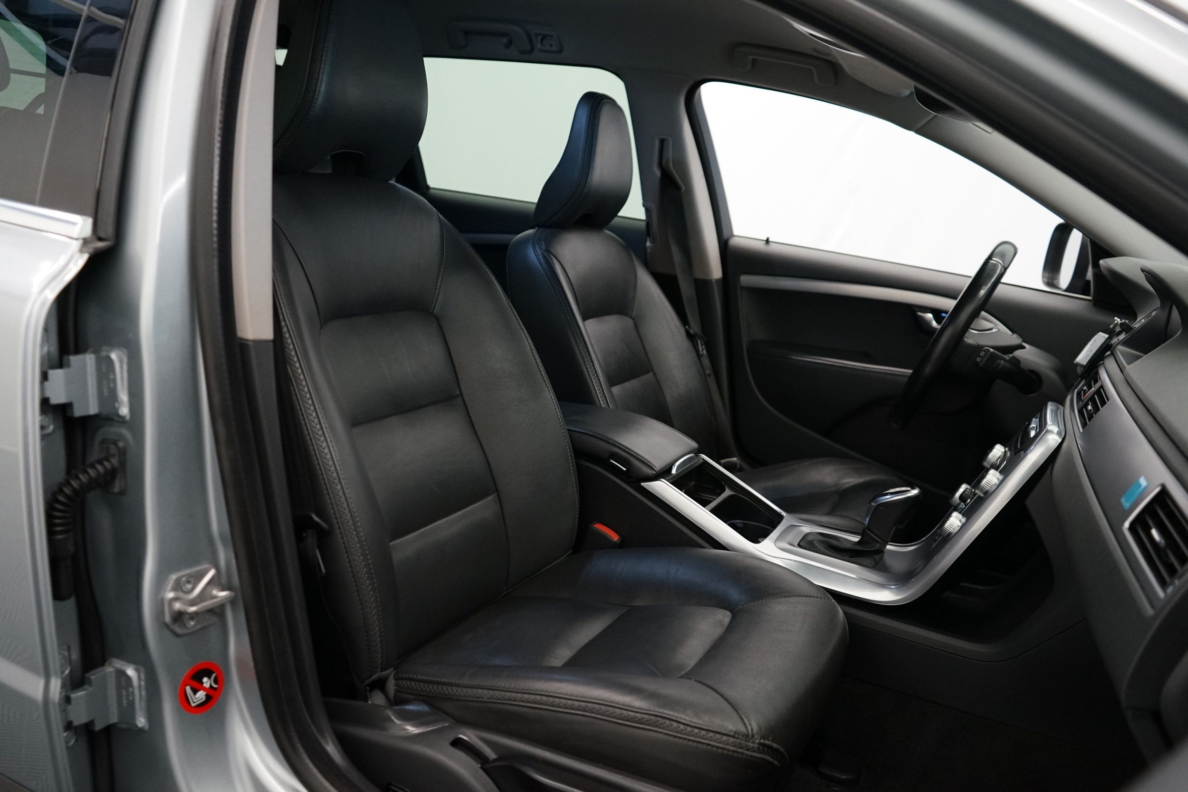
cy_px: 396
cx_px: 594
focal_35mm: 29
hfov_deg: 63.7
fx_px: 957
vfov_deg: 45.0
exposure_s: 1/160
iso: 2000
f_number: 3.5
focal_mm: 29
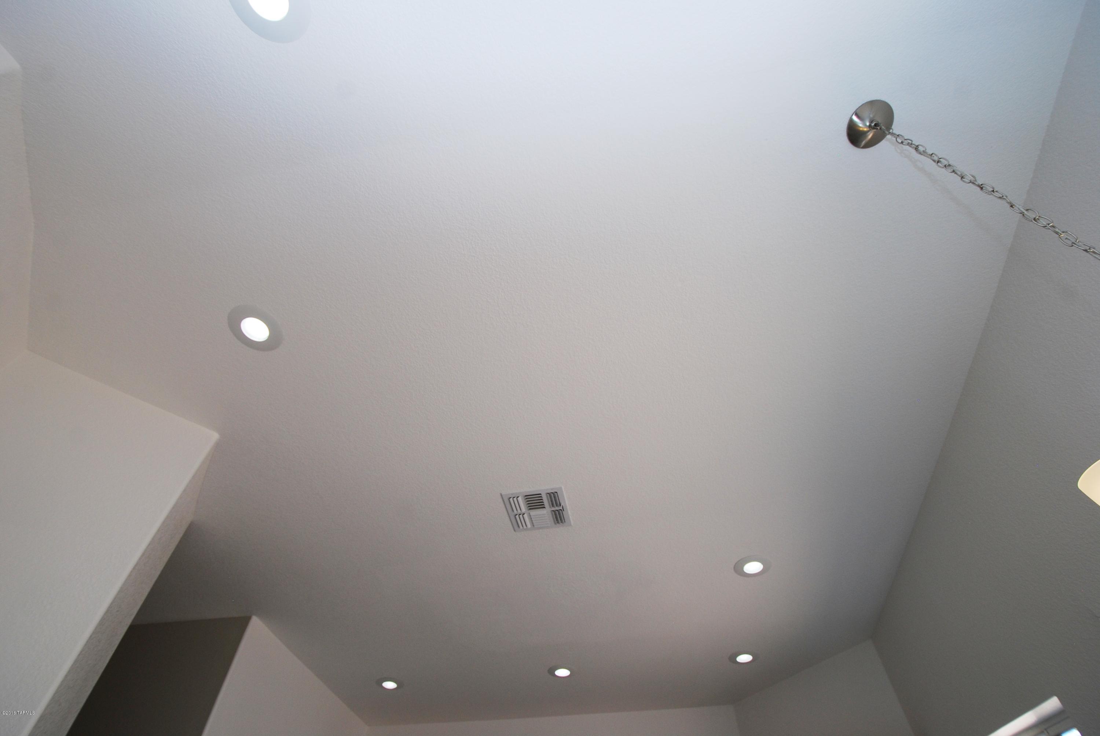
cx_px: 550
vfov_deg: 77.5
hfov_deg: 100.3
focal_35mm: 15
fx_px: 459
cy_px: 368
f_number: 5.6
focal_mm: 10
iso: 200
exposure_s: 1/60
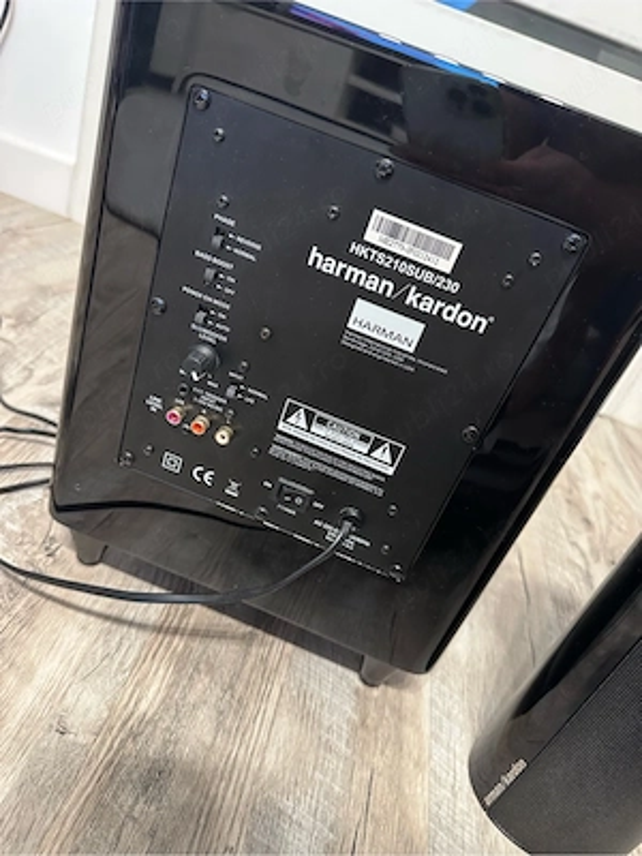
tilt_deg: -29.9
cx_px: 321
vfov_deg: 71.6
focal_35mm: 24
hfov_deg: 56.8
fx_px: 593
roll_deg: -21.0
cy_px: 428
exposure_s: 1/50
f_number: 1.78
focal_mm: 6.86
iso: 400
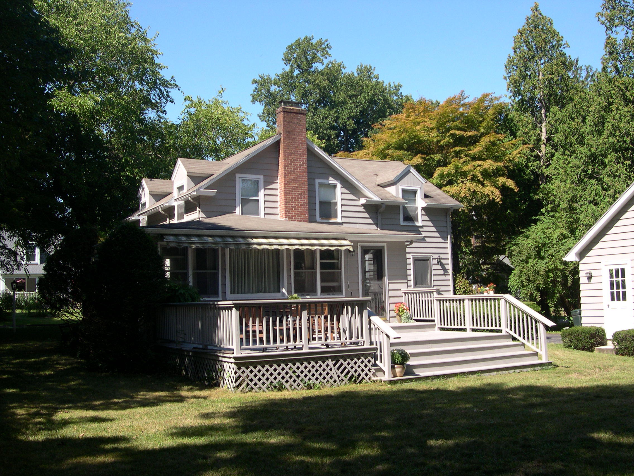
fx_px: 696
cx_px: 317
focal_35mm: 38
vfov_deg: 37.7
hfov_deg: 49.0
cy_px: 238
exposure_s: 1/98.9
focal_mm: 8
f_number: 7.6
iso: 100
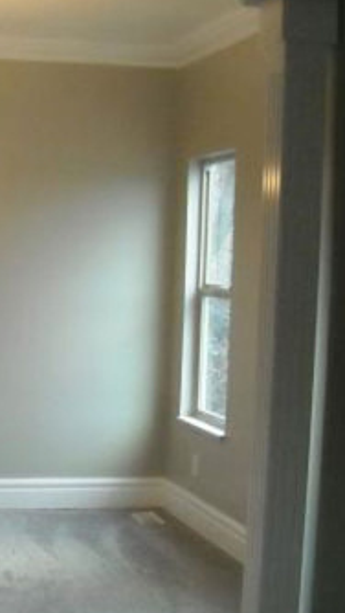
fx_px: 1187
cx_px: -88
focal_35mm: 73
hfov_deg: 15.8
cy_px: 352
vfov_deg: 28.9
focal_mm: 5.7
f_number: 2.8
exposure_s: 1/114
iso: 800
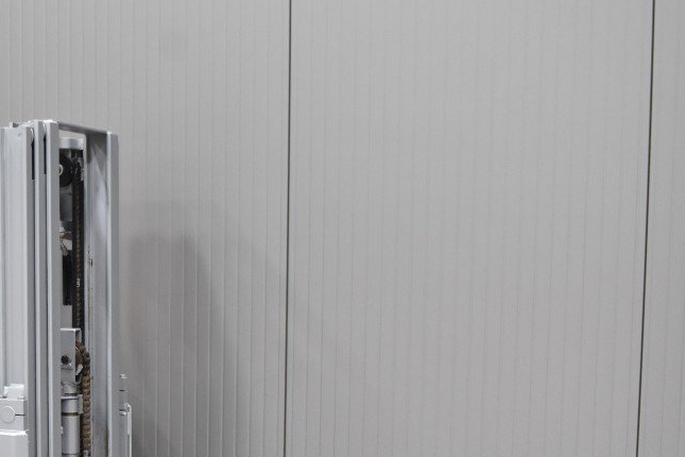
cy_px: 397
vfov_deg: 20.0
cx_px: 70
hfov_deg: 28.9
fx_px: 1275
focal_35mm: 67
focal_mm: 24
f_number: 5
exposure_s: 1/40
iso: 1600
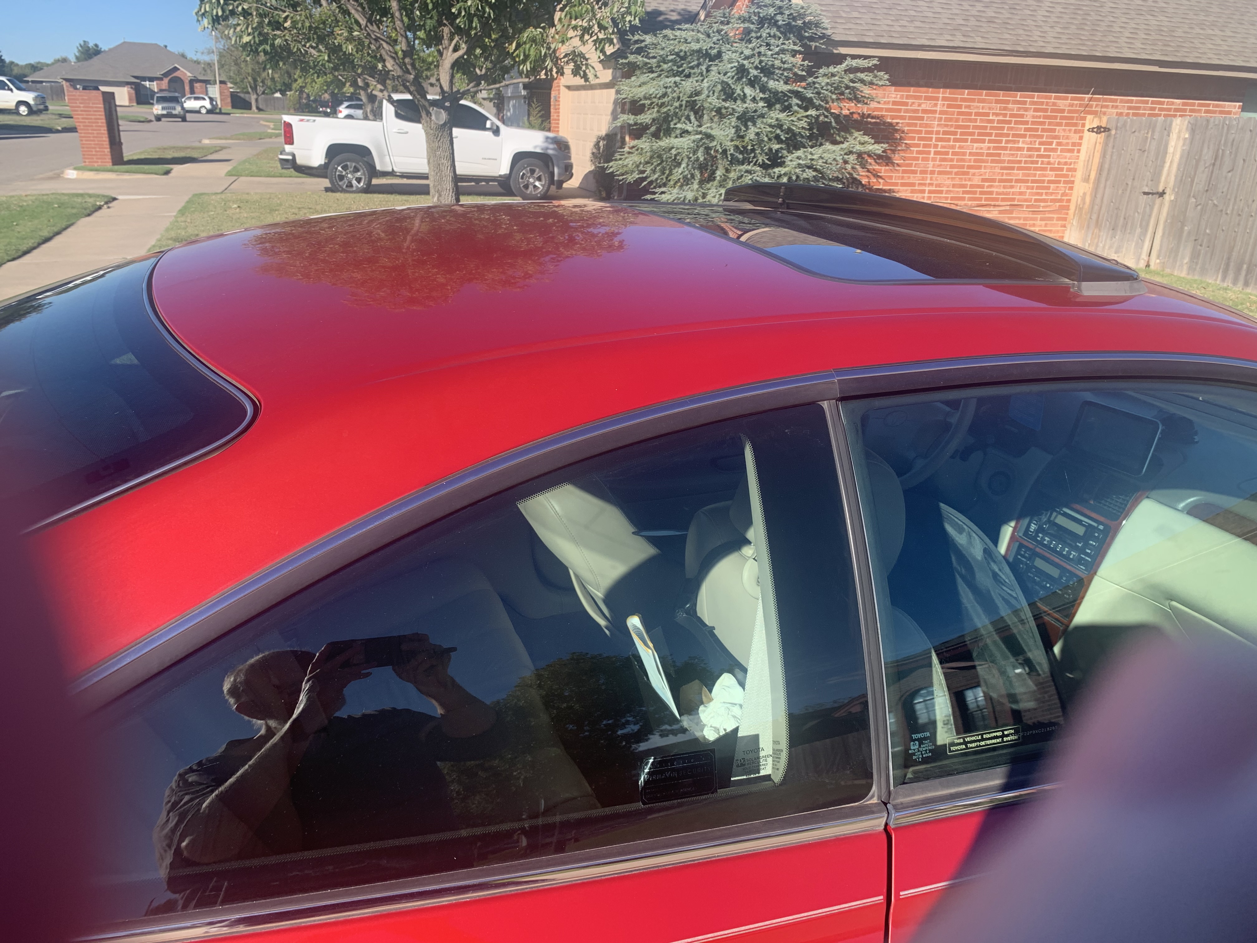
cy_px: 472
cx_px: 628
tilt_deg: -21.3
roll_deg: -2.7
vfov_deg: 53.1
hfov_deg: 67.3
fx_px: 944
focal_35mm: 26
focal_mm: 4.25
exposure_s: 1/815
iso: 25
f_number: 1.8
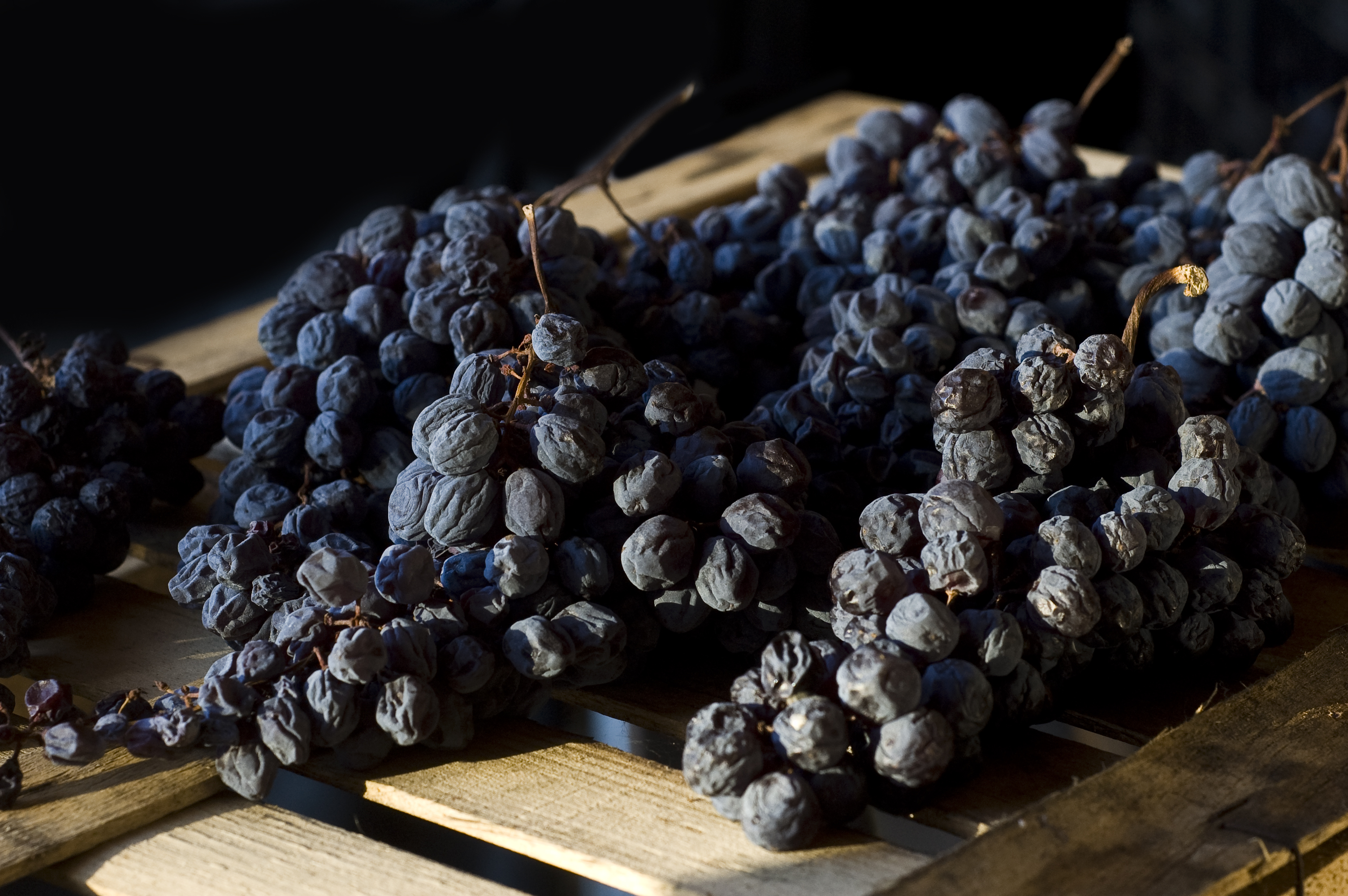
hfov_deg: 27.0
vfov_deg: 18.1
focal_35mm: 75
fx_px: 2806
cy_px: 448
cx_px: 674
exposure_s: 1/60
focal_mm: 50
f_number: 7.1
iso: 400
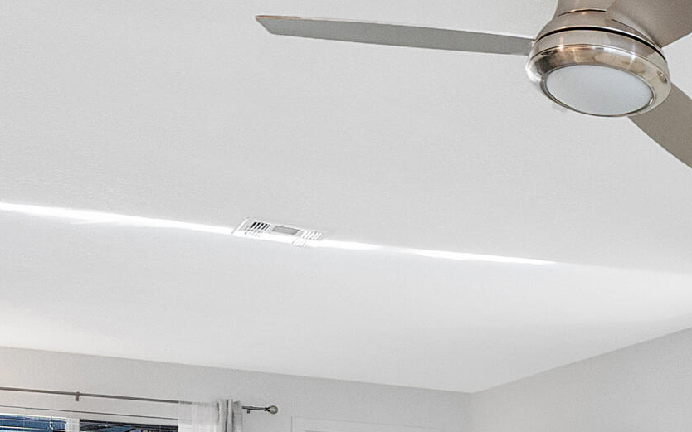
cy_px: 541
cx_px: 778
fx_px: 1037
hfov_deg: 32.1
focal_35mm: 55
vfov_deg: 21.6
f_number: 7.1
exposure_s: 1/8
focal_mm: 10
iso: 800
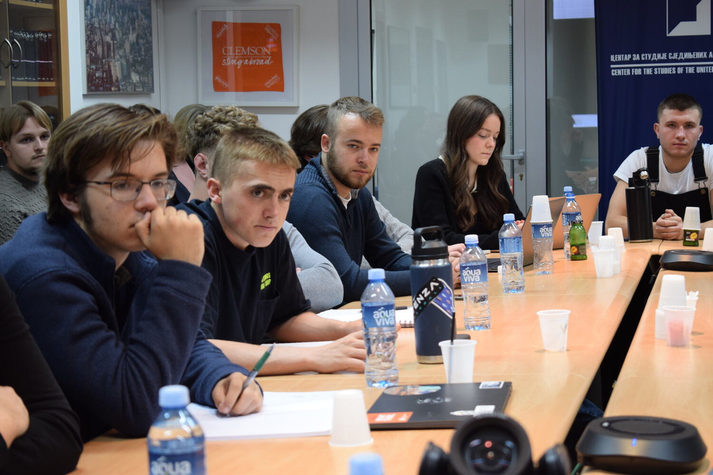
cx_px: 356
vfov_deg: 16.6
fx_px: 1634
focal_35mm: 82
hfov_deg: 24.6
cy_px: 238
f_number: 5.6
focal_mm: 55
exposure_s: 1/13
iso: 800
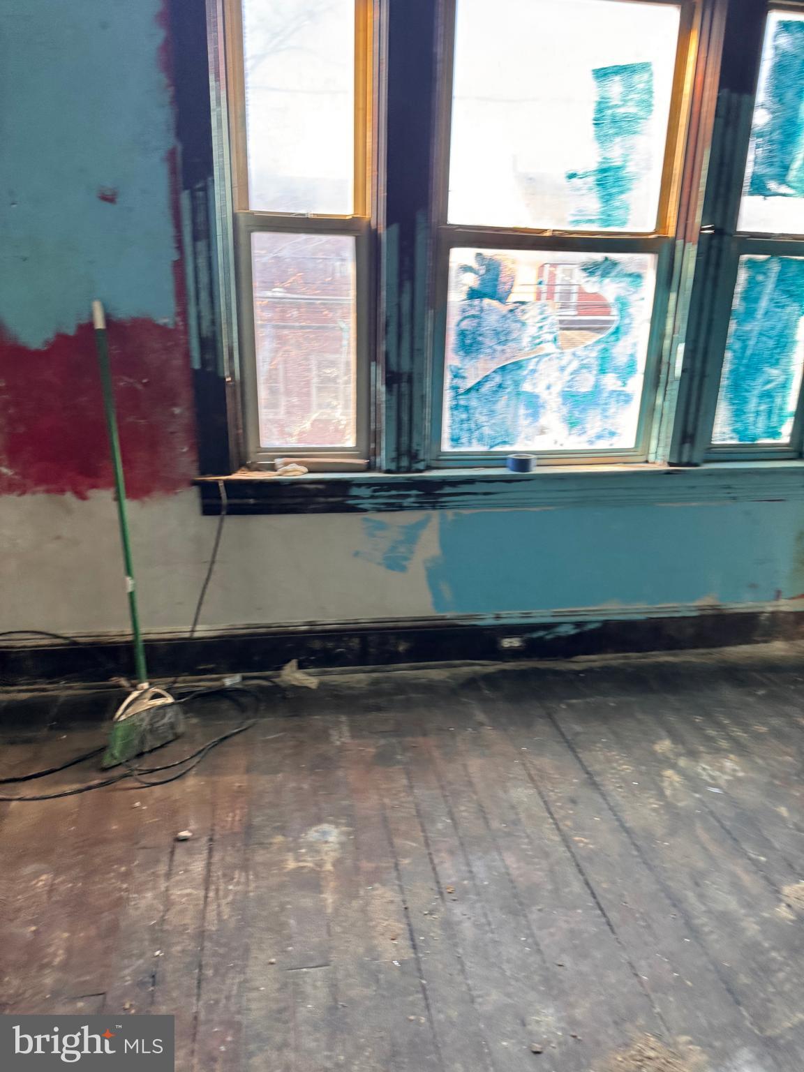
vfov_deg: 71.6
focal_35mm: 24
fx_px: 743
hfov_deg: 56.8
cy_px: 536
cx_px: 402
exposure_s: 1/121
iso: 160
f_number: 1.78
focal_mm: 6.86
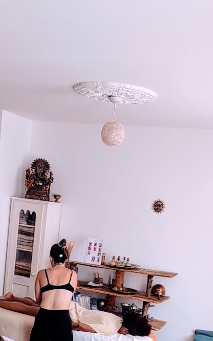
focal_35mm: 49
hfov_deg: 26.2
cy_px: 301
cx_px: 75
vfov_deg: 38.5
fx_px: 455
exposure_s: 1/186
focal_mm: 6.9
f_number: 1.68
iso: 269
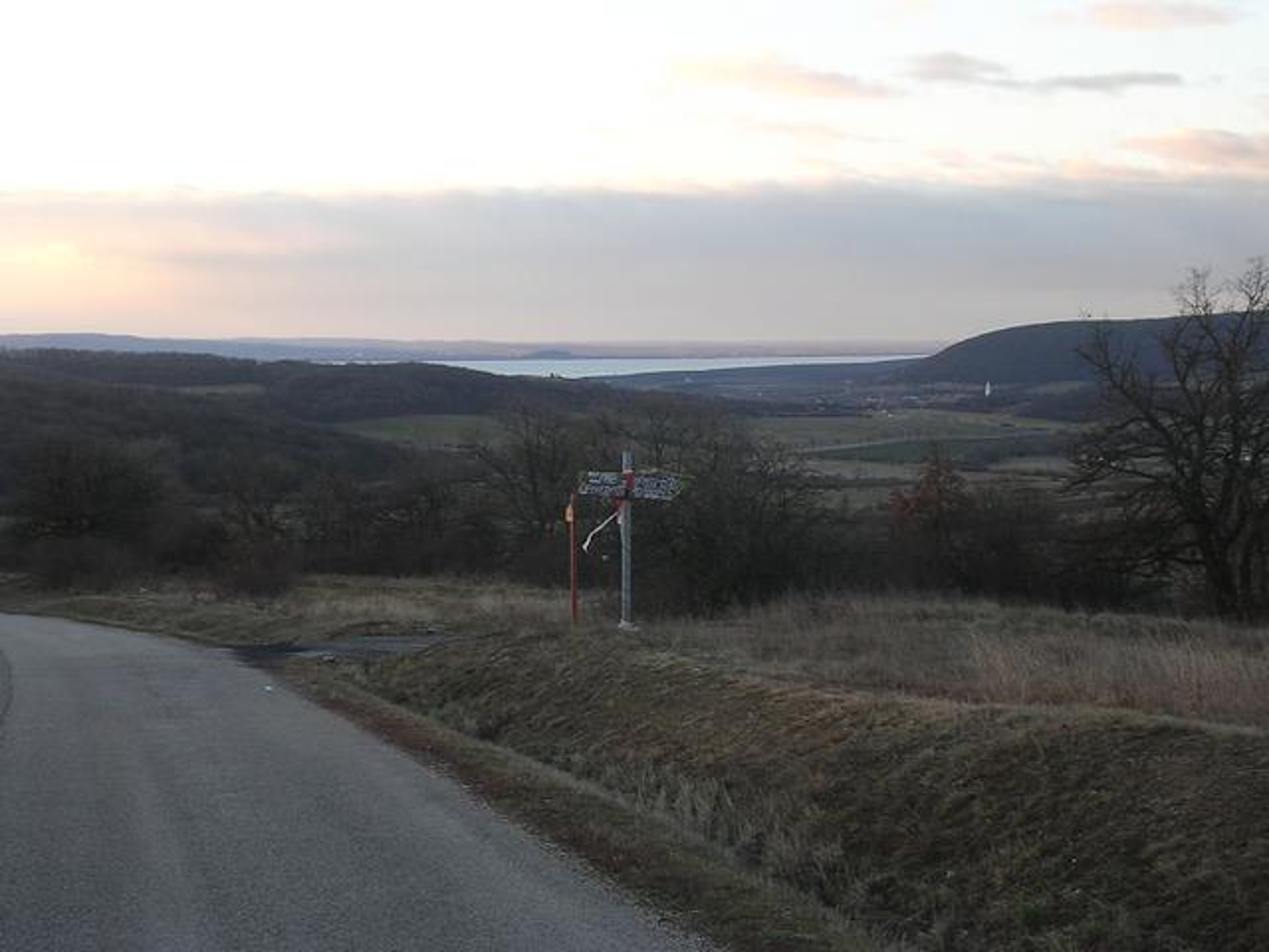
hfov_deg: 27.0
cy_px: 476
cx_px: 634
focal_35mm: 72
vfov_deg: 20.4
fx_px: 2639
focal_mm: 10.9
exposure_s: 1/61.3
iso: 100
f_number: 3.7
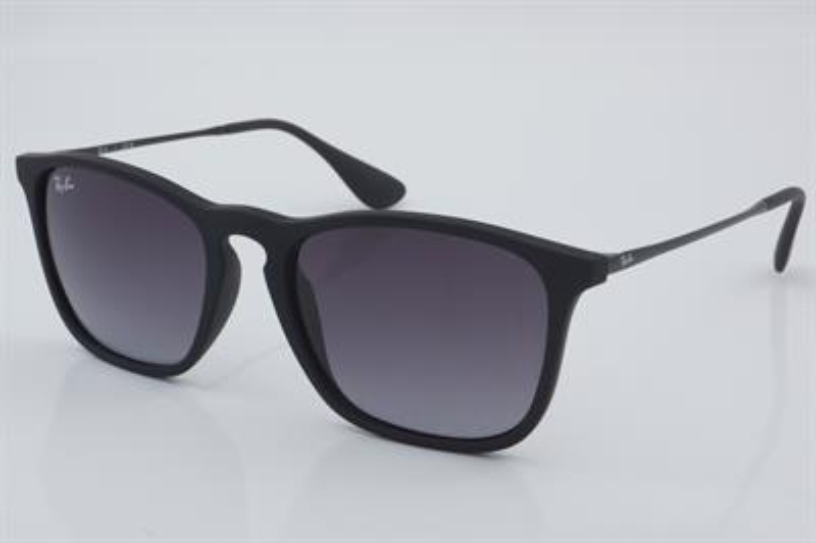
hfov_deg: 29.9
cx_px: 408
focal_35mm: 68
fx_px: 1529
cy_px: 272
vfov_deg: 20.1
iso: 100
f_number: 32
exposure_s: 1/4
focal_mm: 45
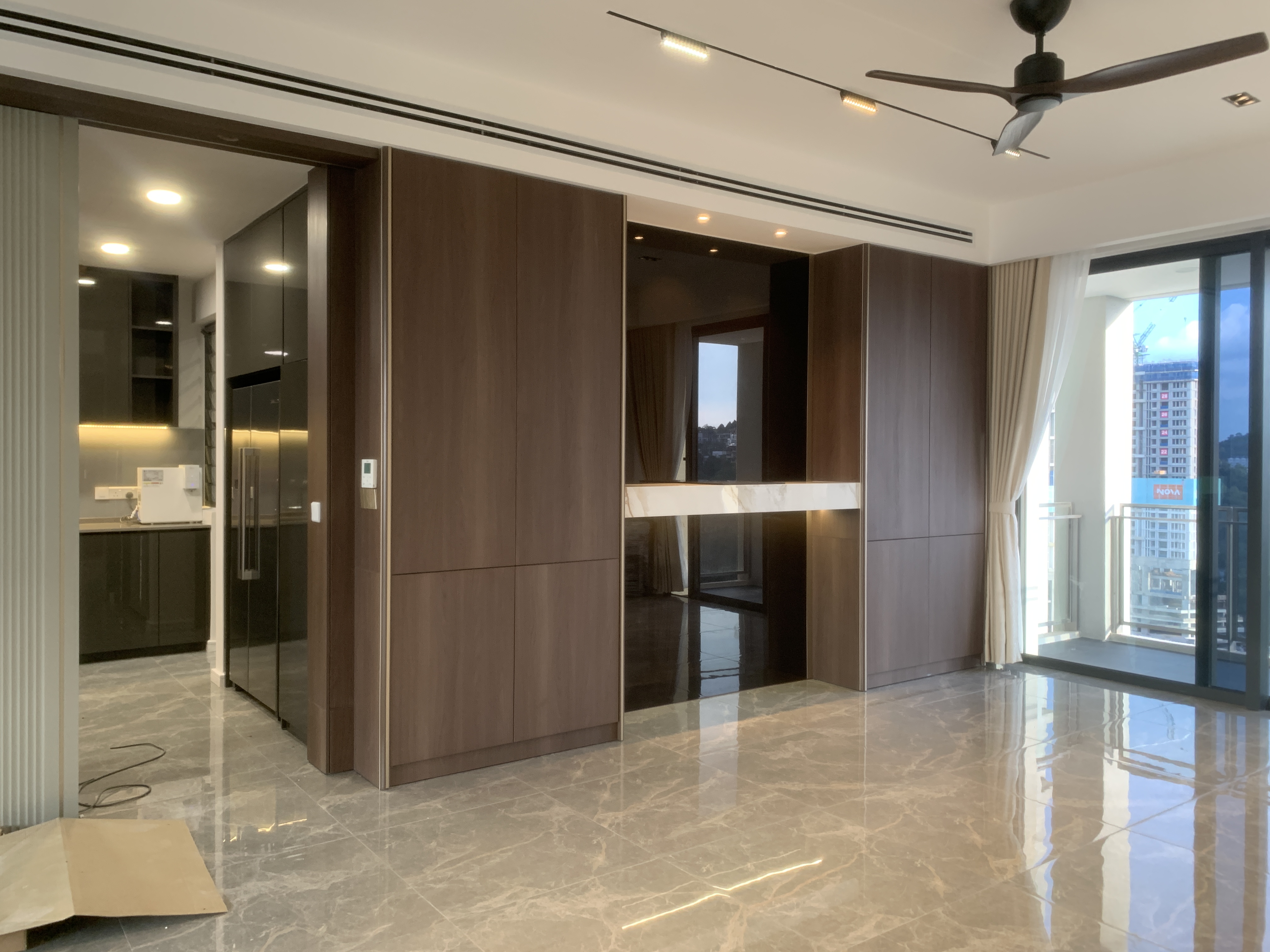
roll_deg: -0.9
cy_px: 476
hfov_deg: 67.3
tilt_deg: +0.7
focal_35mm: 26
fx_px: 954
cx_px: 635
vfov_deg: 53.1
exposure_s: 1/60
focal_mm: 4.25
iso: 125
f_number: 1.8
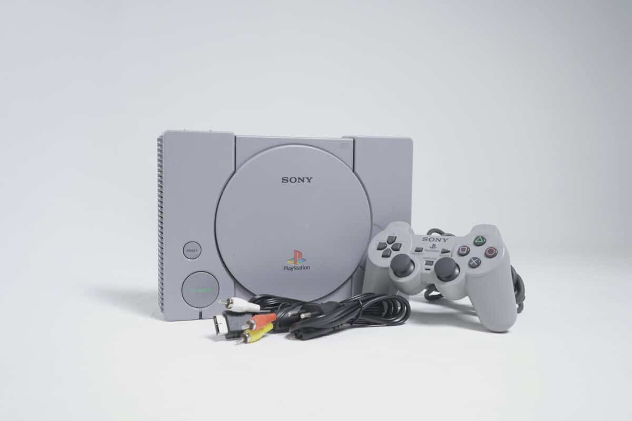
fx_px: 527
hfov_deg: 61.9
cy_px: 210
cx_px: 316
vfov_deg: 43.6
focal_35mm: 30
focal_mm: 30
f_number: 5.6
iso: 100
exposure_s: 1/4
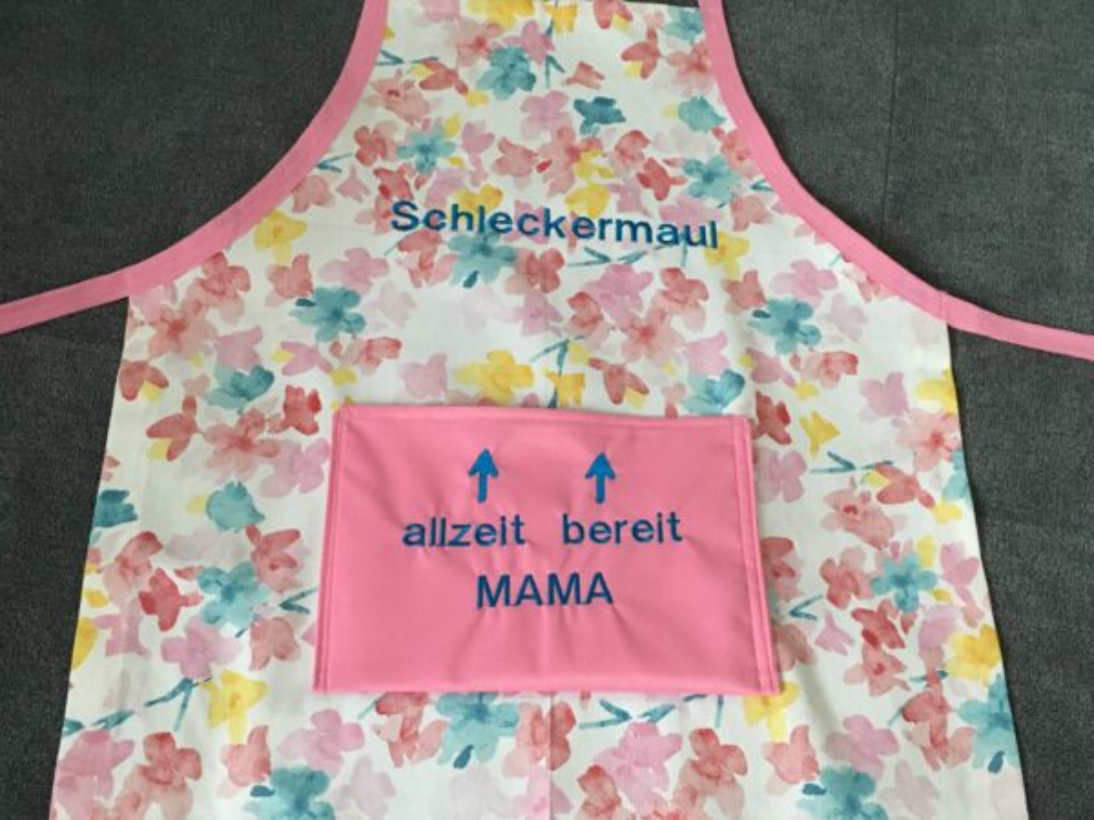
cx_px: 547
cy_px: 410
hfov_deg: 61.7
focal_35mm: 29
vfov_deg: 48.2
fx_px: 917
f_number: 2.2
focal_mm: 4.15
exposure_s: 1/17
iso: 200
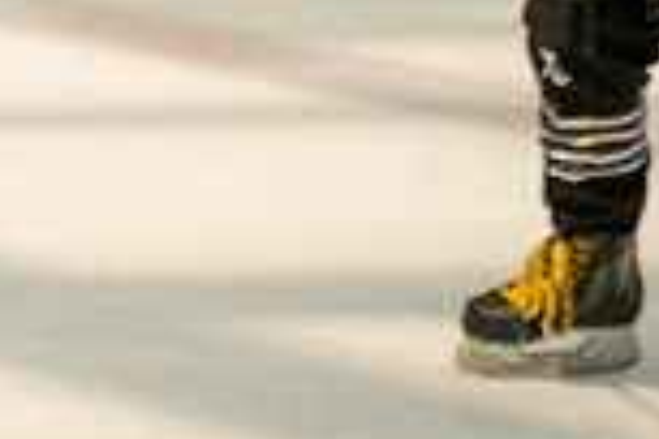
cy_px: -49
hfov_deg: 1.9
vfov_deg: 1.3
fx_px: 19915
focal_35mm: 1088
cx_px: -310
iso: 1600
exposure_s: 1/6400
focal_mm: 247
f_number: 3.2
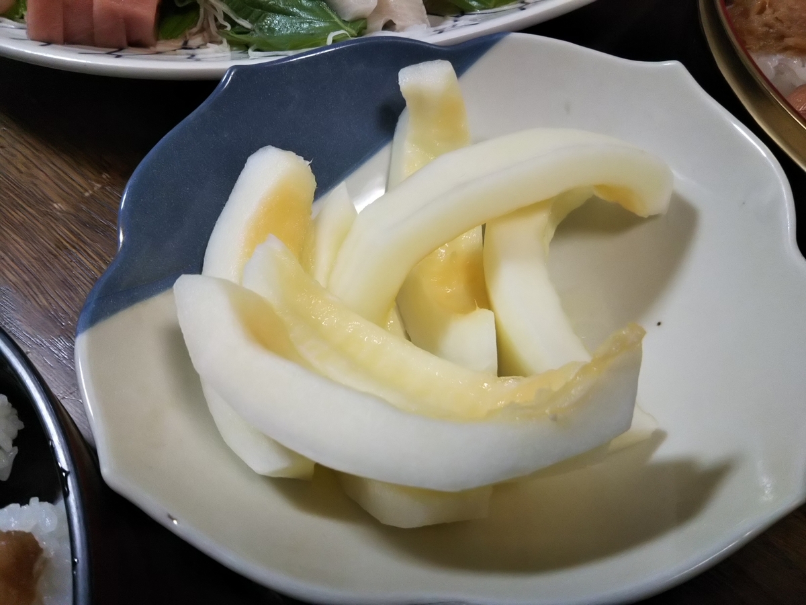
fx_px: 699
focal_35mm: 30
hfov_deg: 60.0
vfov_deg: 46.8
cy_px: 302
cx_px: 403
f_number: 2.2
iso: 80
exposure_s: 1/30
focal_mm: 4
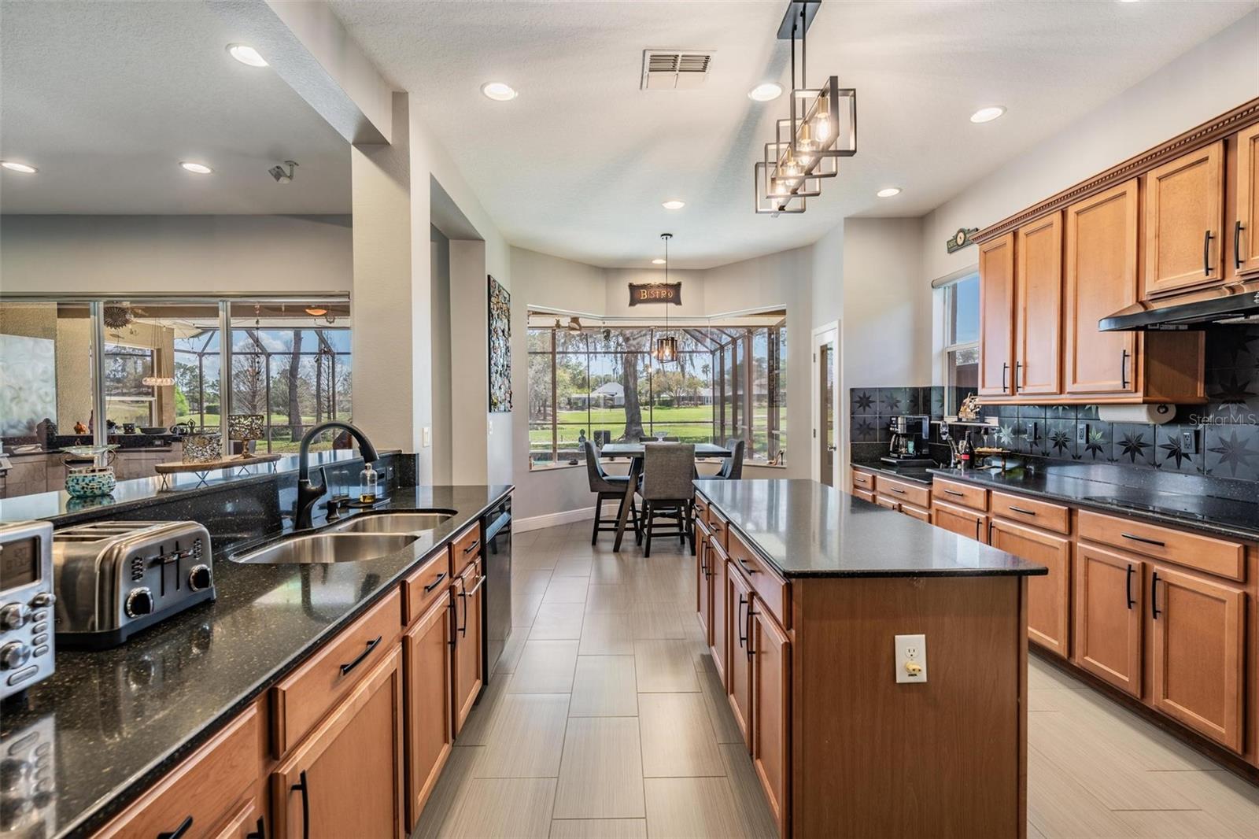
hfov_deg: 96.7
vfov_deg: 73.7
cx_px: 630
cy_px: 420
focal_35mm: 16
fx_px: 559
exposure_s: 1/3
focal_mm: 16
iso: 100
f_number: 7.1
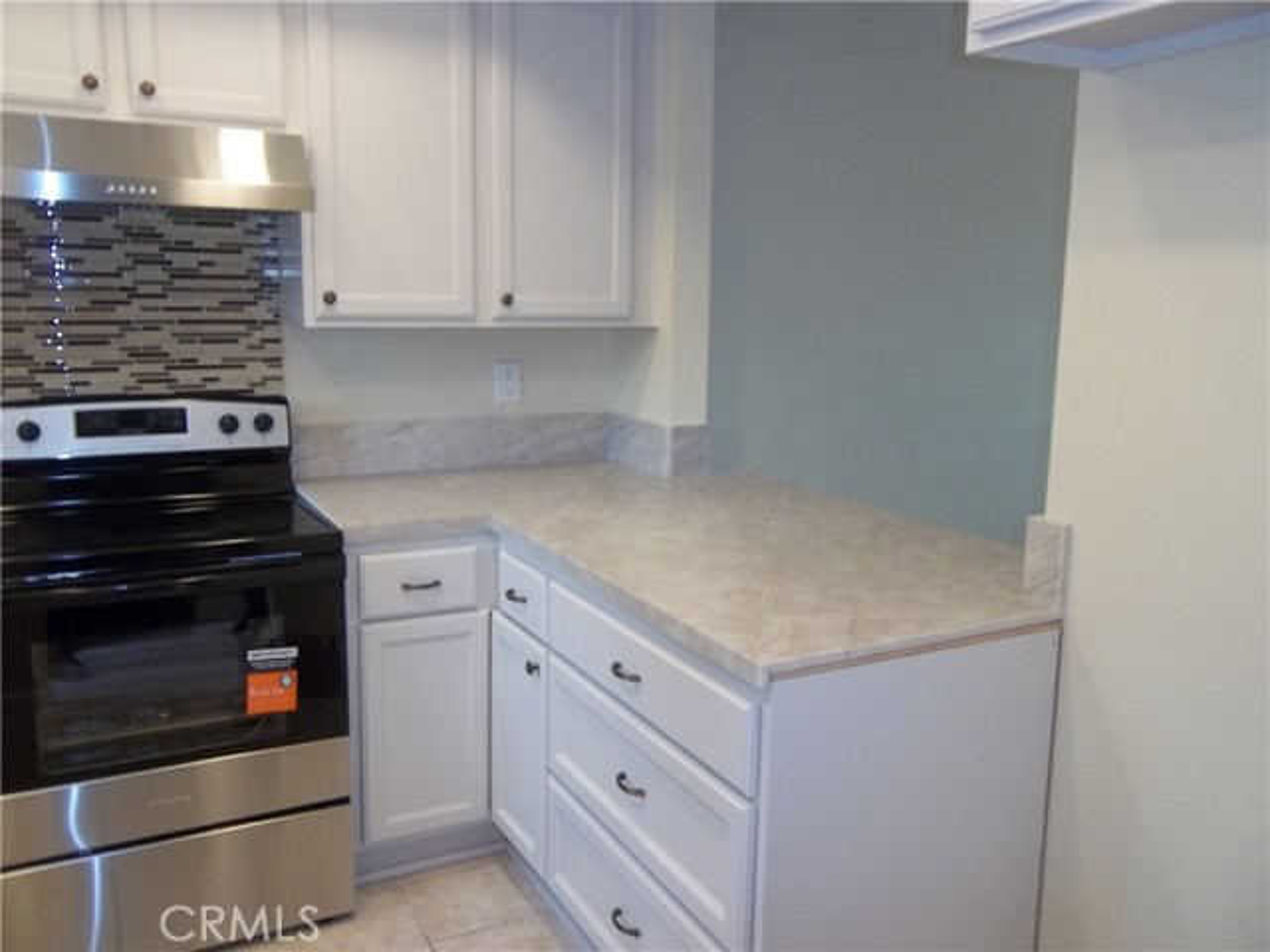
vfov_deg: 49.7
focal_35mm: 28
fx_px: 1027
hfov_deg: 63.4
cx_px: 635
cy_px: 476
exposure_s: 1/30
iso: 160
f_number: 3.5
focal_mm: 5.05
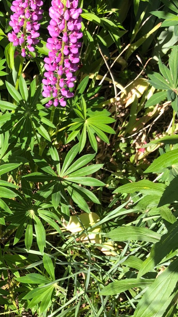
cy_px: 189
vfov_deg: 33.7
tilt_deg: -52.0
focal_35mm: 62
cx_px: 5
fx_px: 521
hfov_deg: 18.9
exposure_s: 1/685
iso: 20
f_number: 1.8
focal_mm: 3.99
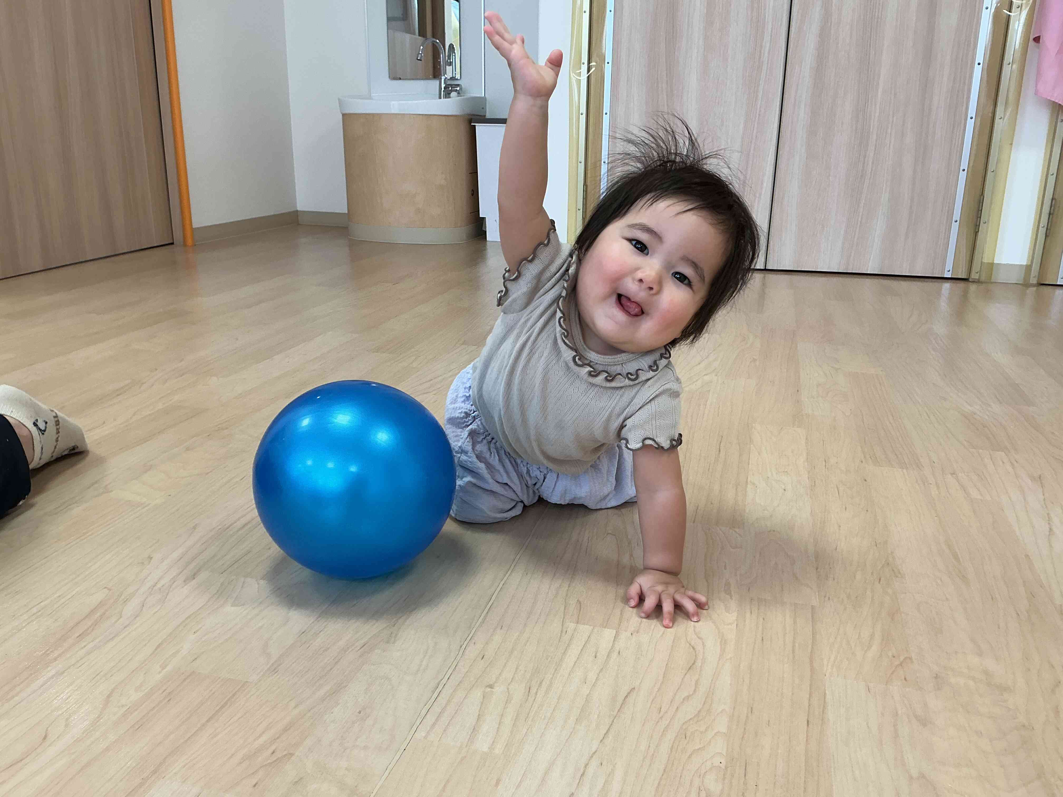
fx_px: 891
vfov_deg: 48.2
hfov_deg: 61.7
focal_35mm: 29
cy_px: 398
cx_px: 532
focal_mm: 3
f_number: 1.8
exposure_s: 1/120
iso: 32
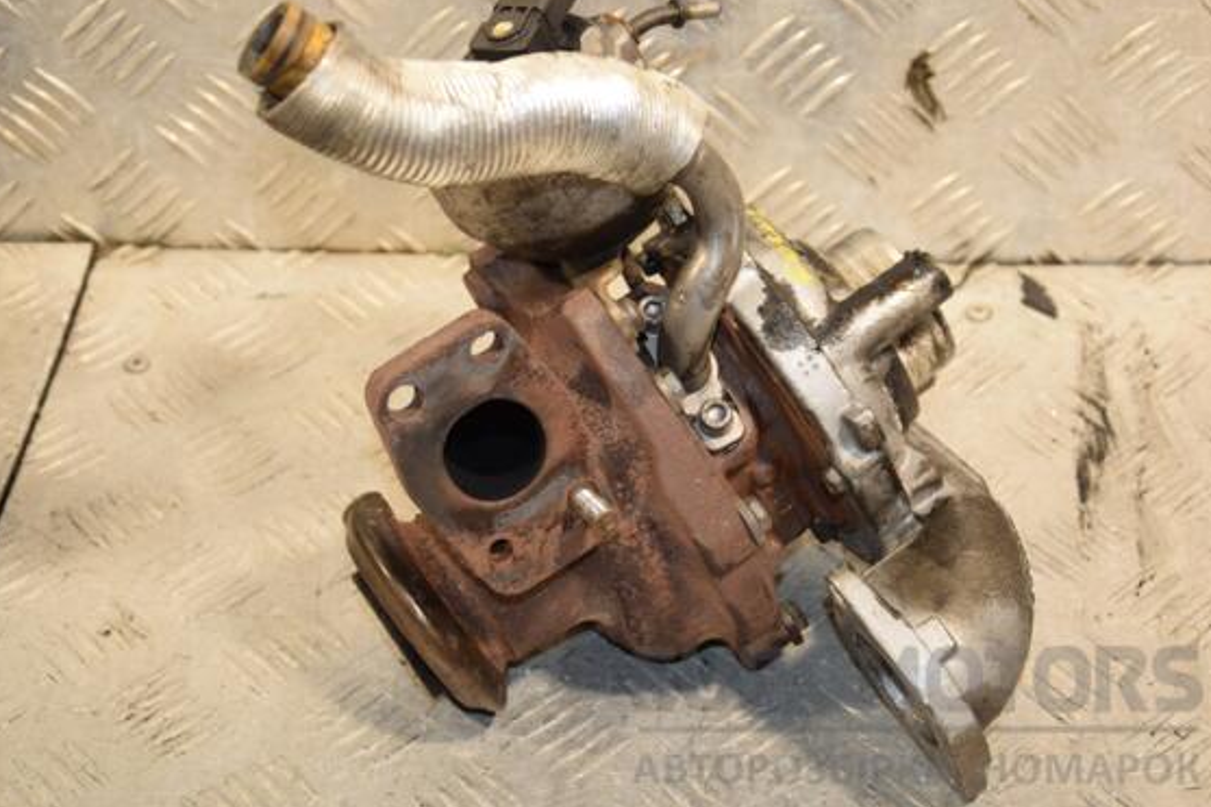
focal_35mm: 84
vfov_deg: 16.3
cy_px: 389
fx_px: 2825
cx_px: 591
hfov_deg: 24.2
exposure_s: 1/200
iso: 800
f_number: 5.6
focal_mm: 52
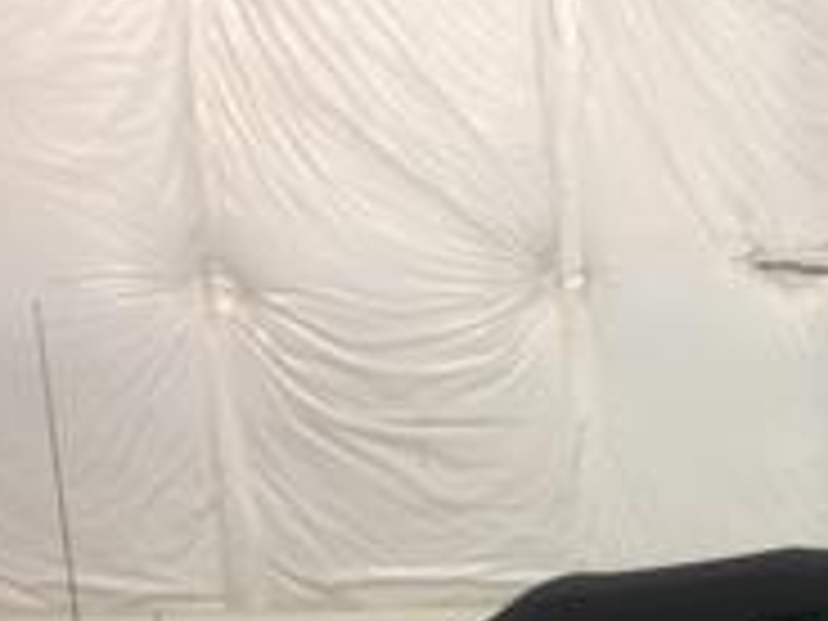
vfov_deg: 13.5
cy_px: 1008
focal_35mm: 101
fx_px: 2416
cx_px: 1053
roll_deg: +1.3
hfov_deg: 18.2
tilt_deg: -13.1
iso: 64
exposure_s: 1/30
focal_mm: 4.15
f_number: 2.2
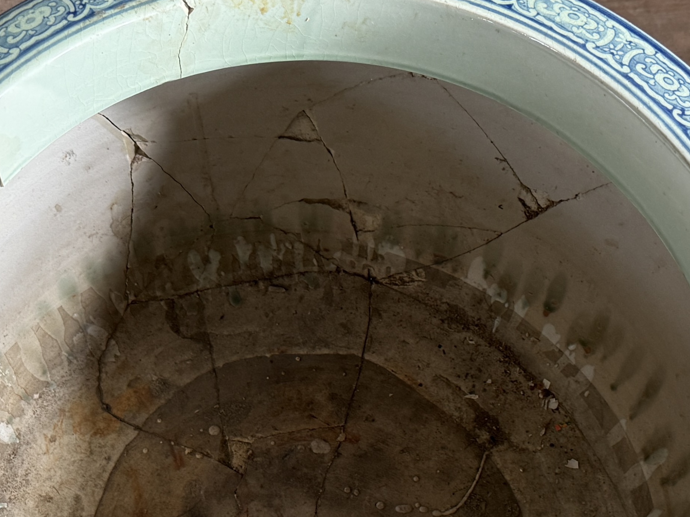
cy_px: 348
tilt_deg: -62.1
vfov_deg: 42.3
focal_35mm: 33
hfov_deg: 55.3
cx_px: 330
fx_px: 658
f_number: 1.78
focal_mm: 6.76
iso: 200
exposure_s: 1/121
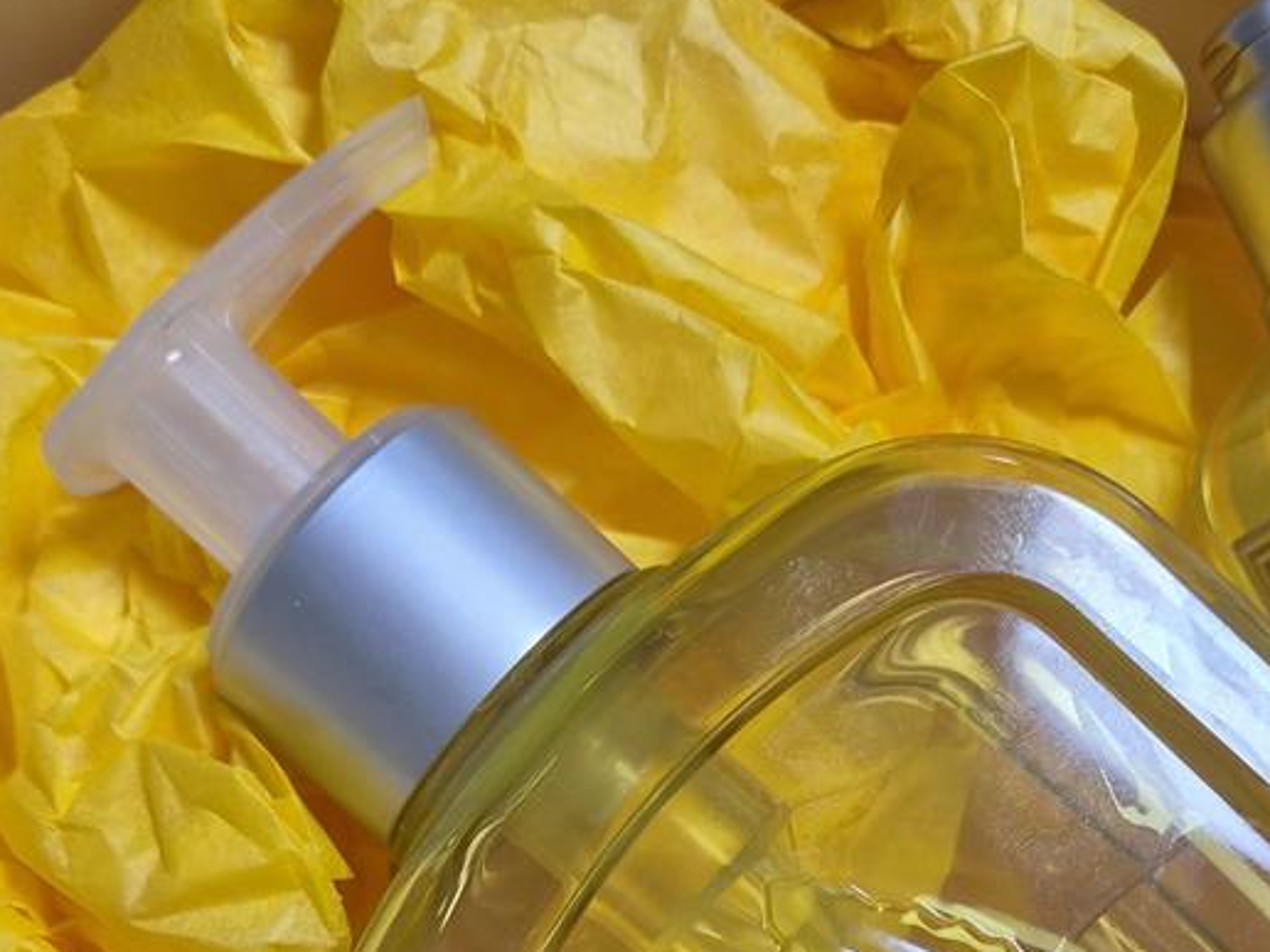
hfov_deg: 33.6
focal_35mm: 57
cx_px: 820
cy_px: 1164
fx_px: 2091
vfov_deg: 23.3
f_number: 1.8
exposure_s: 1/120
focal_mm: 5.4
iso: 250
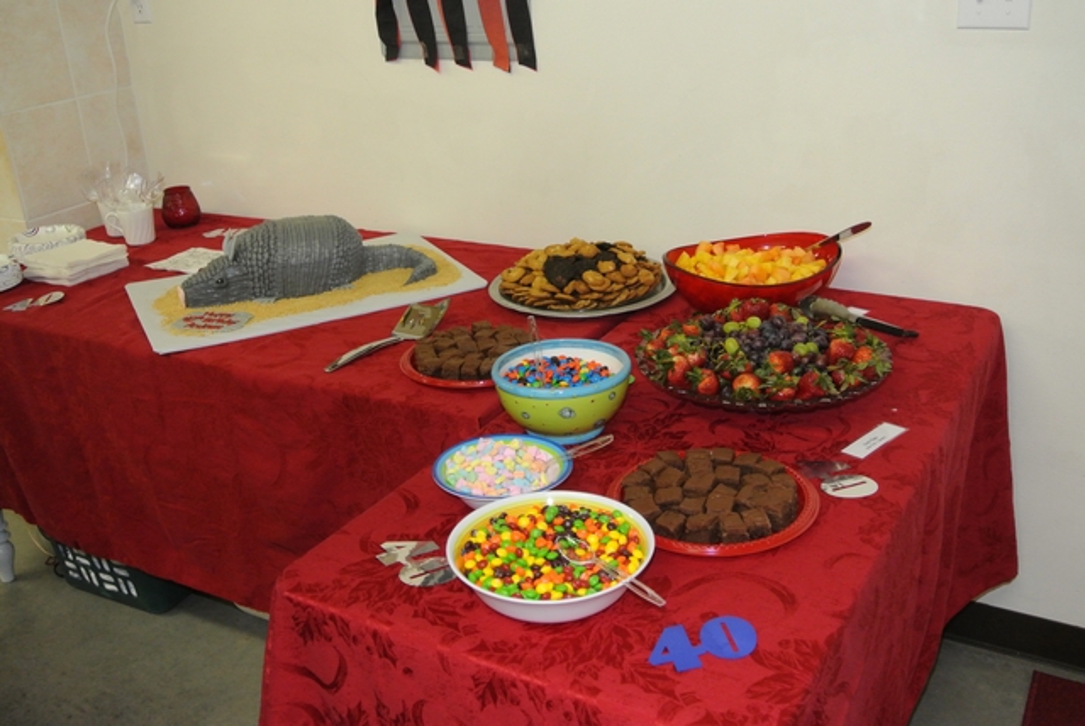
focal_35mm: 36
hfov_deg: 53.1
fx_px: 1086
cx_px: 542
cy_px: 363
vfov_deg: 36.9
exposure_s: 1/100
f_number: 4
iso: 800
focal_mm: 13.6
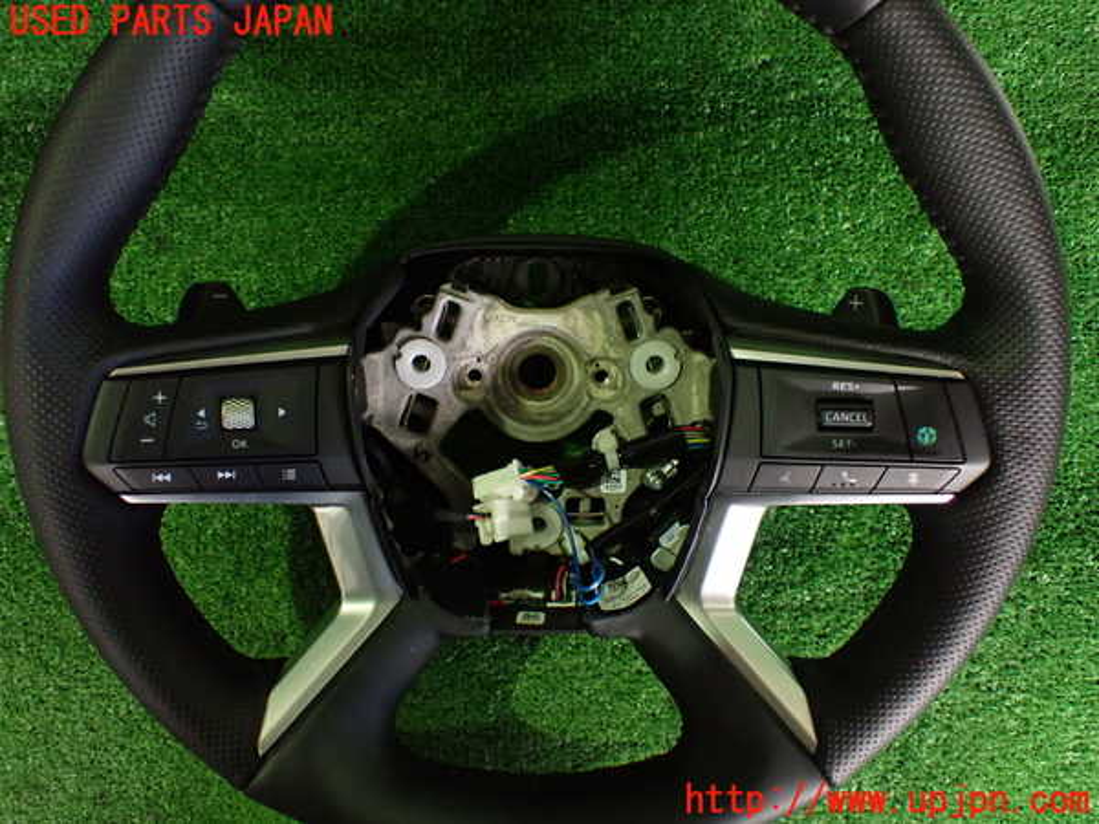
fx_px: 952
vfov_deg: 46.8
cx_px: 550
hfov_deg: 60.0
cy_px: 412
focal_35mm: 30
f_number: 2.3
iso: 800
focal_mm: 5.4
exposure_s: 1/60
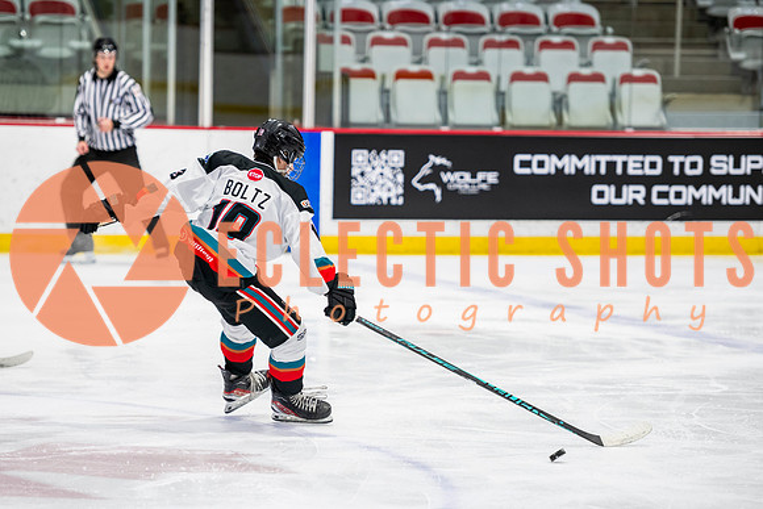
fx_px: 3723
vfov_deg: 7.8
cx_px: 342
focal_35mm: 176
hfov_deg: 11.7
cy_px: 308
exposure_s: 1/800
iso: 1600
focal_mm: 145
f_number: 3.2
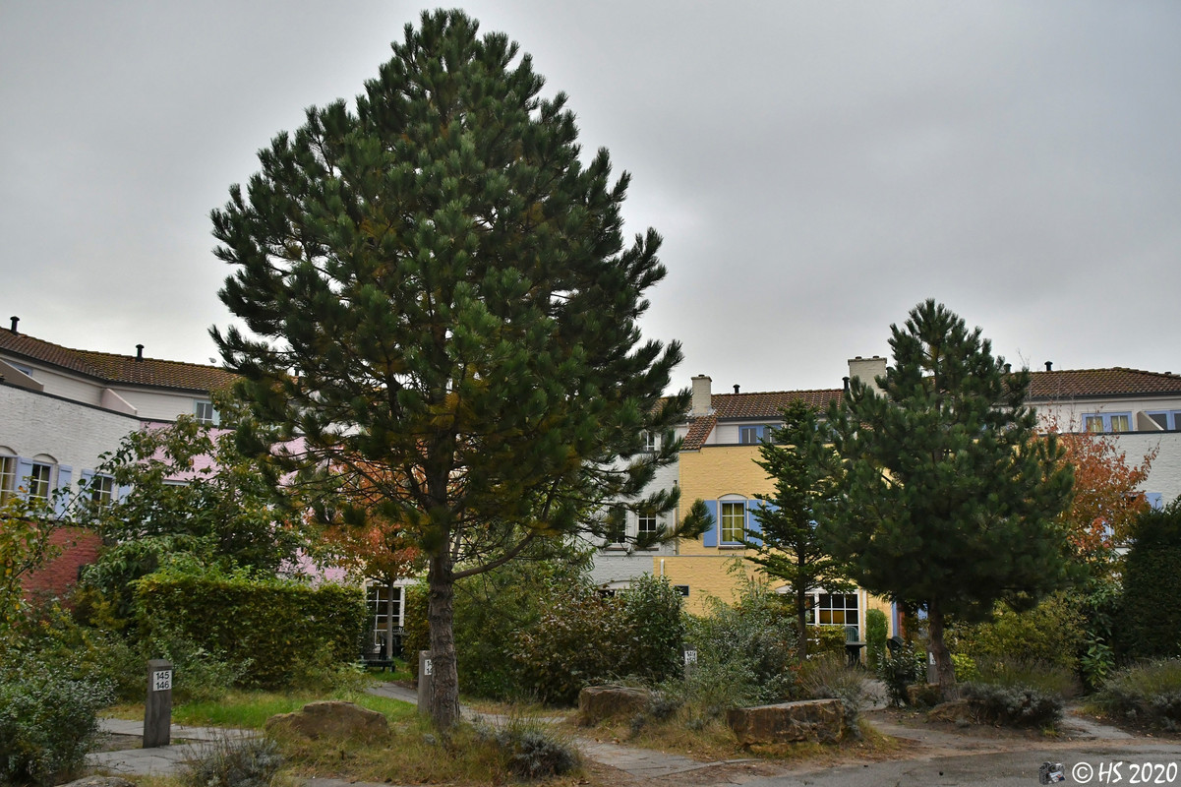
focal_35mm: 27
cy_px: 394
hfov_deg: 67.4
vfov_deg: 47.9
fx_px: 885
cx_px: 590
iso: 2000
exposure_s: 1/1600
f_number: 3.5
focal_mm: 18
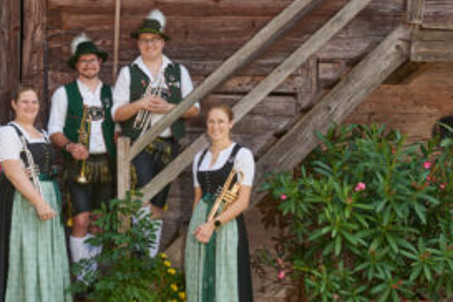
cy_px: 176
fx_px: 969
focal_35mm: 77
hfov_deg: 26.2
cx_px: 156
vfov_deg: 17.7
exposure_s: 1/100
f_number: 8
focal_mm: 50
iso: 200
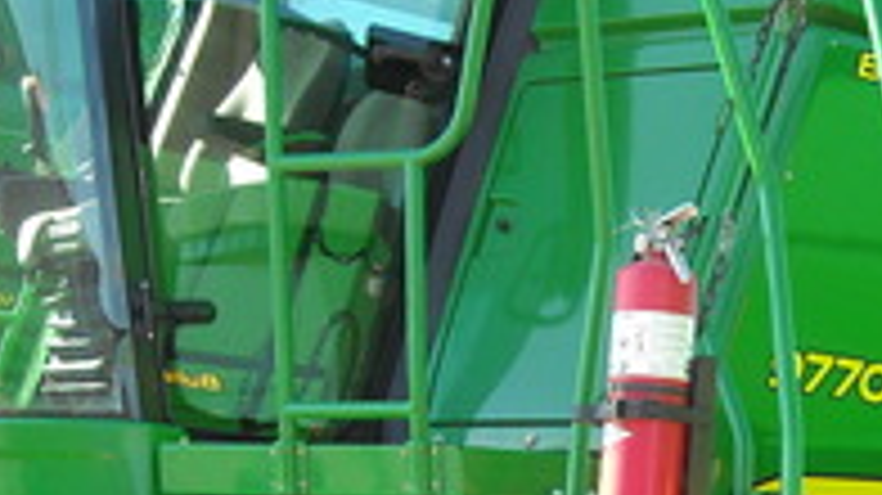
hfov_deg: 20.1
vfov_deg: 11.2
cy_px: 549
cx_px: 608
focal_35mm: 106
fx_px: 2478
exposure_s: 1/168
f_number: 2.8
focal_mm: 5.7
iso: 64
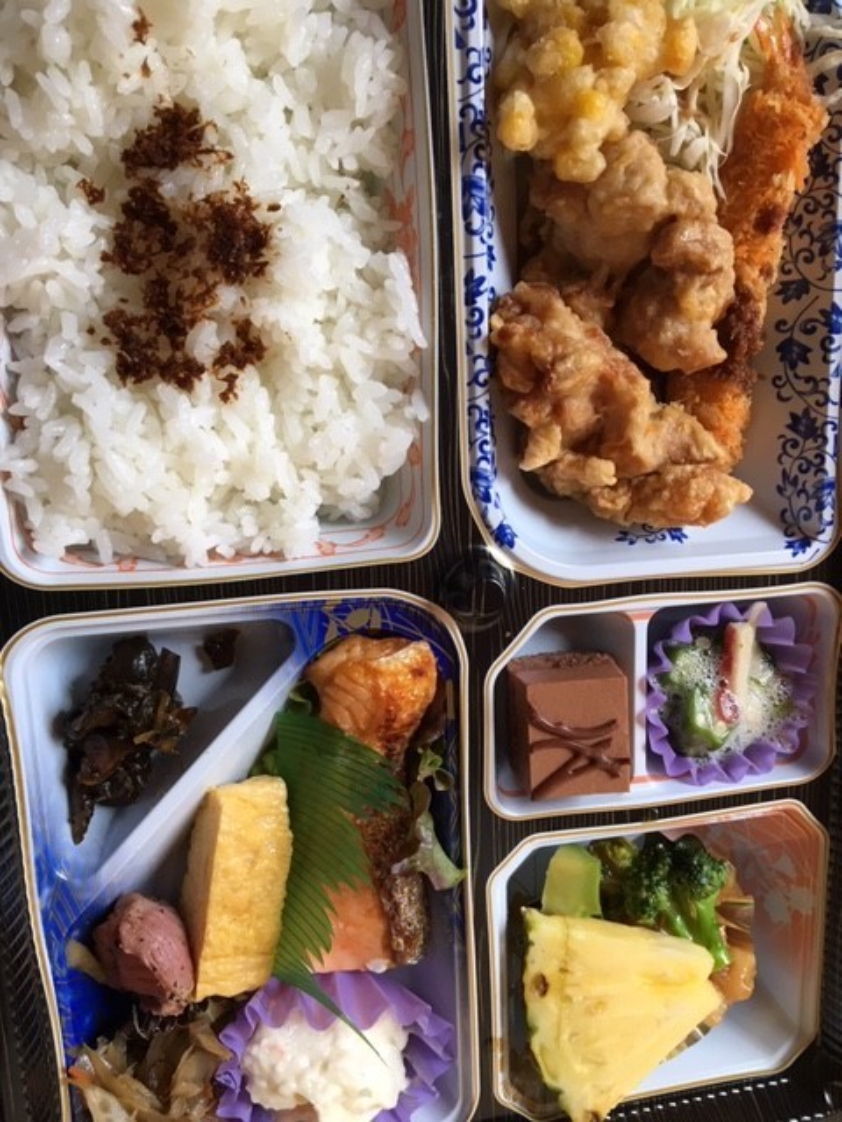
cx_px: 421
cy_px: 561
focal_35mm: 29
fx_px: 941
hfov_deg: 48.2
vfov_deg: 61.7
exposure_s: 1/30
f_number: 2.2
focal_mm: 4.15
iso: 32
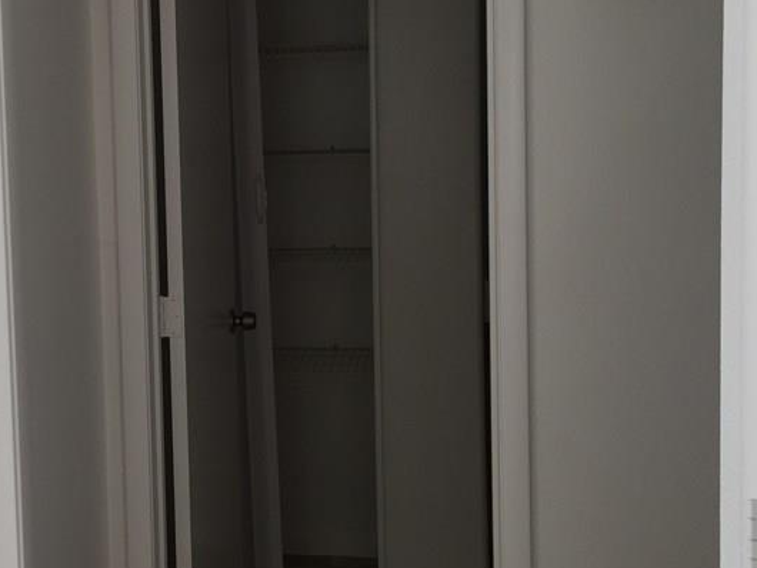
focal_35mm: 56
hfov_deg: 33.5
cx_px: 164
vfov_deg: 26.1
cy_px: 247
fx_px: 1225
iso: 40
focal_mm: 4.15
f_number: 2.2
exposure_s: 1/60
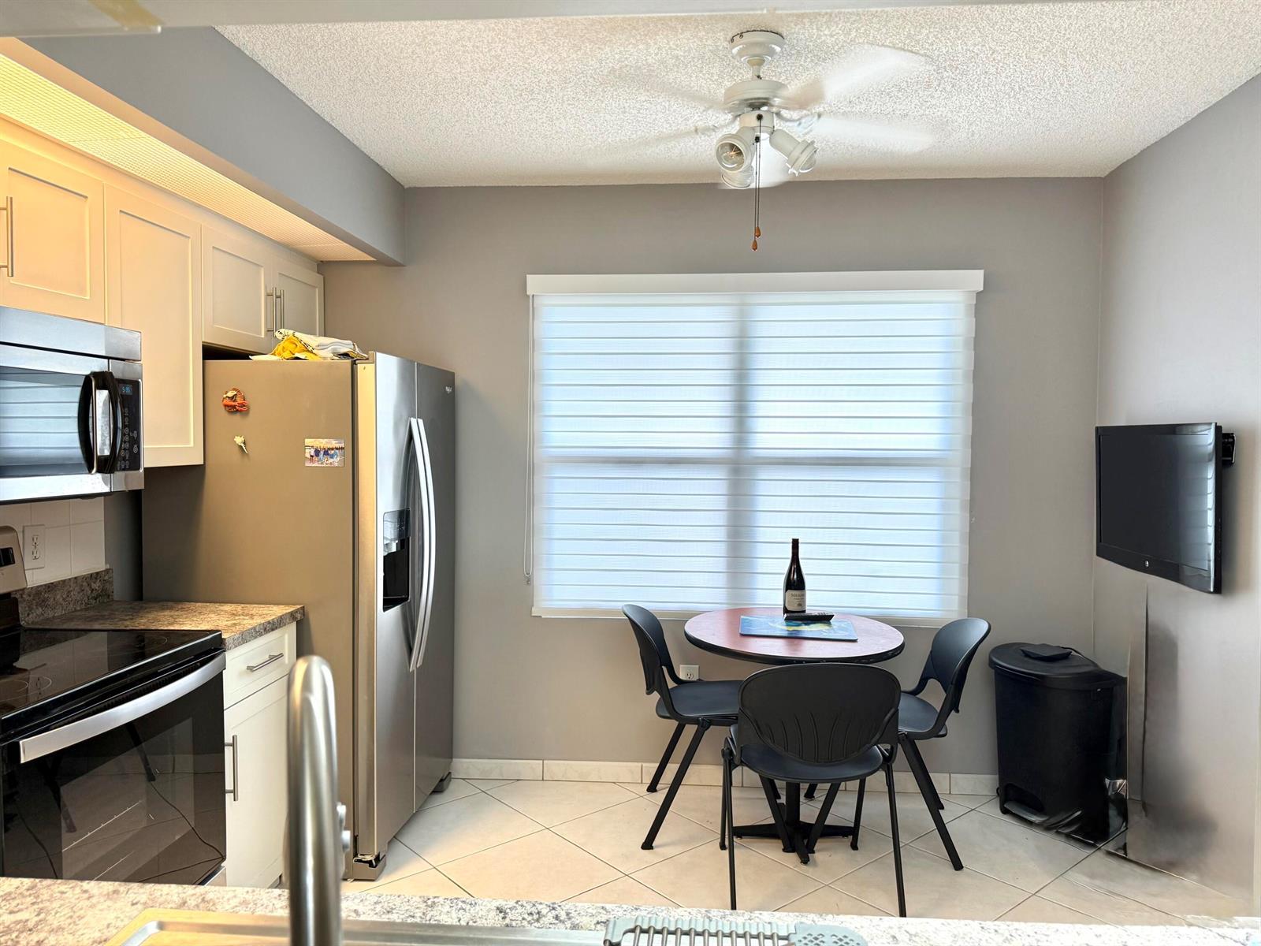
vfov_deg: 56.8
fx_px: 874
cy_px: 473
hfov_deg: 71.6
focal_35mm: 24
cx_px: 630
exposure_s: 1/60
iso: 160
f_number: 1.78
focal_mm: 6.76
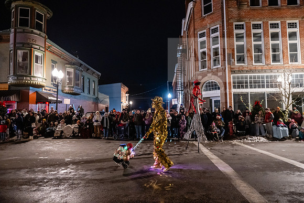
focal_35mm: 24
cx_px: 152
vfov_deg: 53.2
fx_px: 203
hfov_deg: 73.7
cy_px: 102
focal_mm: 24
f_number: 2.8
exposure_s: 1/160
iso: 5000
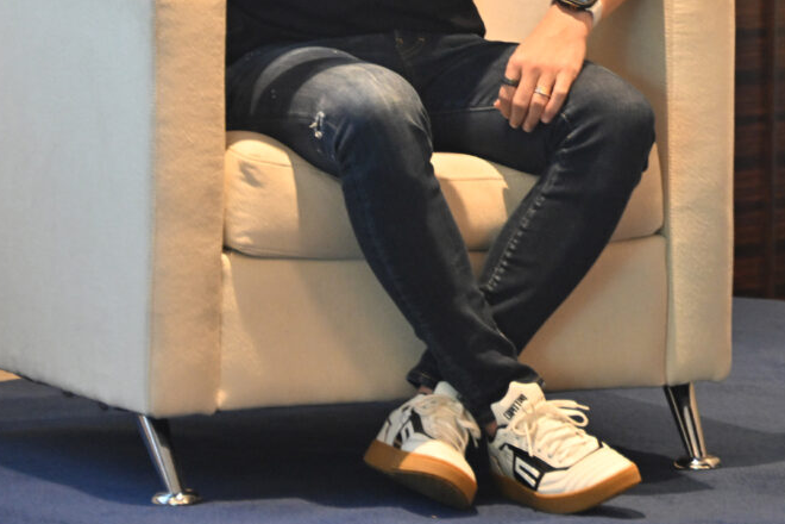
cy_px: -77
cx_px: 774
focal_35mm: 284
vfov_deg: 4.8
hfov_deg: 7.2
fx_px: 6192
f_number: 5.6
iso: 2000
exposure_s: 1/30
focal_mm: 122
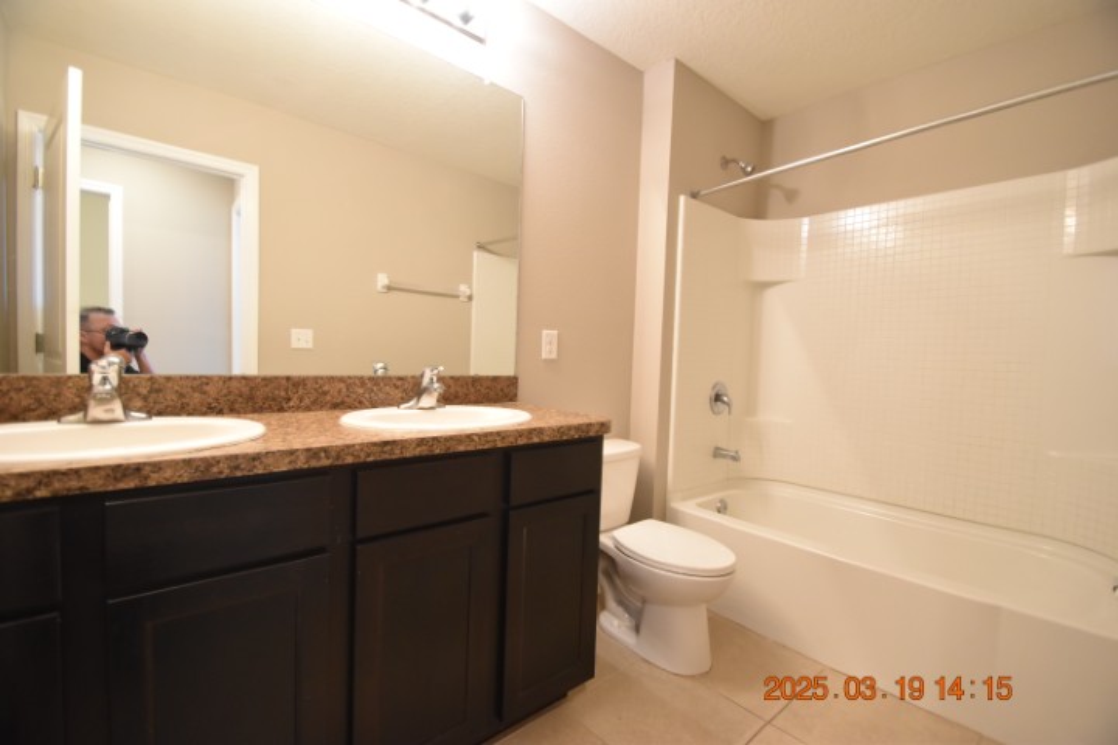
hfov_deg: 100.4
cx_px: 559
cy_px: 372
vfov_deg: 77.3
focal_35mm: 15
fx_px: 466
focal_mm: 10
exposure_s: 1/60
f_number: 3.5
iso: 1800
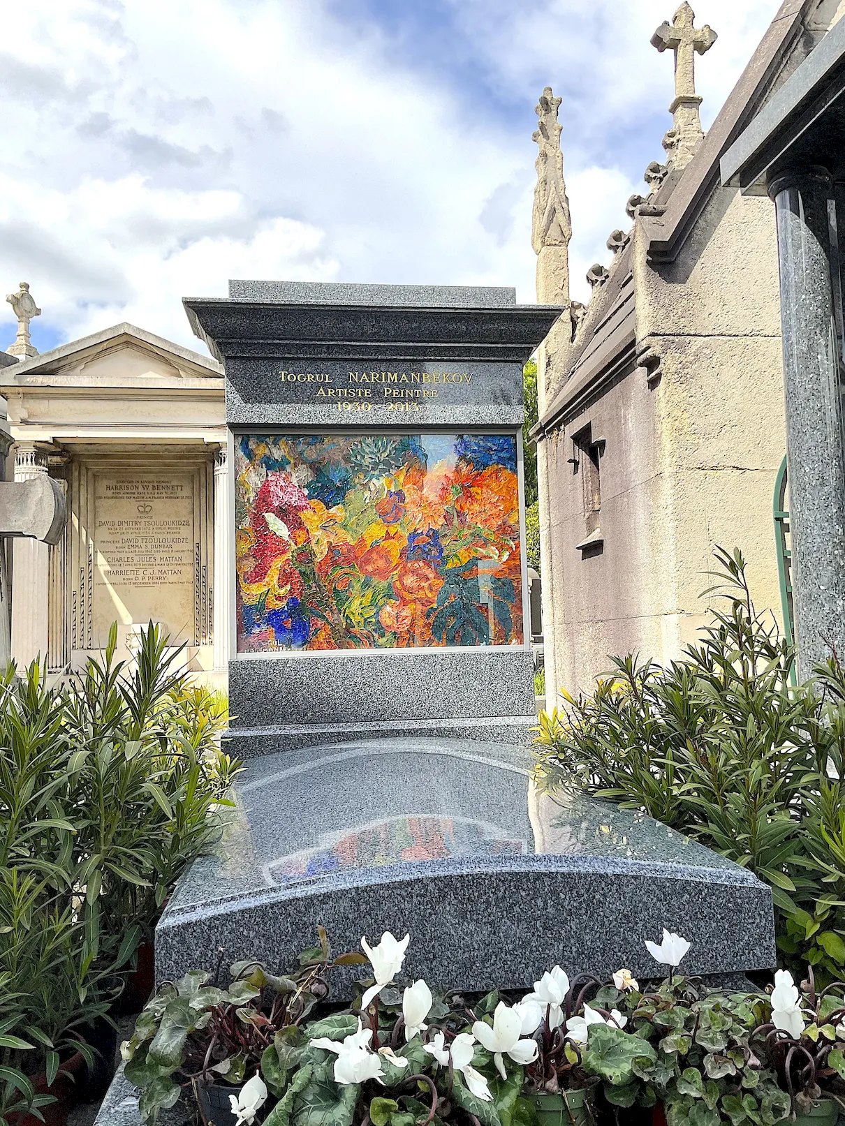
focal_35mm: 29
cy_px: 563
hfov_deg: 48.2
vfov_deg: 61.7
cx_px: 422
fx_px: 944
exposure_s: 1/1626
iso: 16
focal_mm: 3
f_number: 1.8
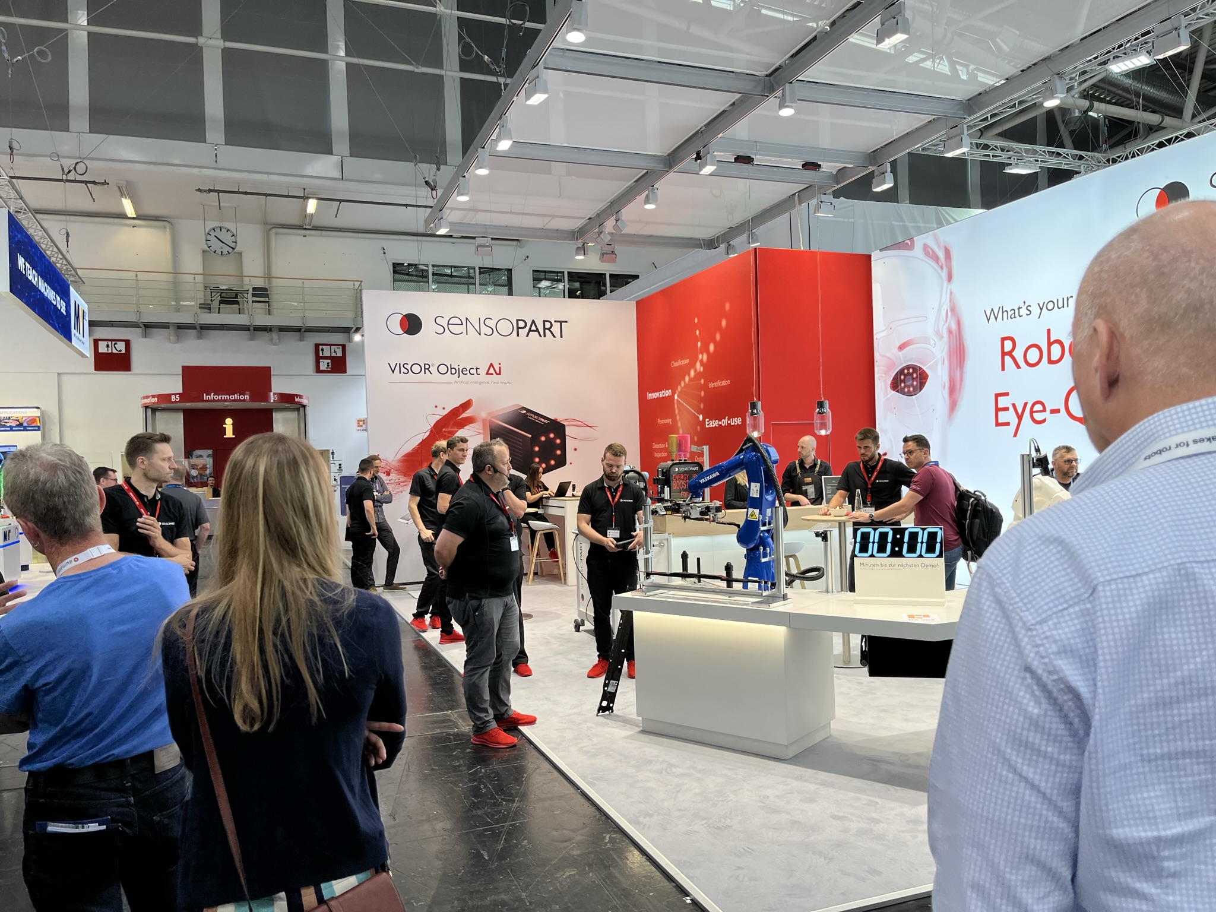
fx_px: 913
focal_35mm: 26
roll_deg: +1.9
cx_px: 608
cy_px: 456
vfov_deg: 53.1
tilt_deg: -2.3
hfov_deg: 67.3
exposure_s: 1/111
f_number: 1.6
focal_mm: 5.1
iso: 32
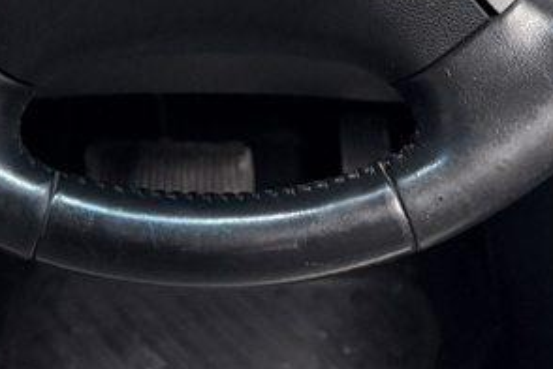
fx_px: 1336
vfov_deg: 13.8
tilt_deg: -18.6
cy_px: -318
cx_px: 128
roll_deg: +0.0
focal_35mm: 87
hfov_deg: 23.1
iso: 800
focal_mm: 6.76
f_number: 1.78
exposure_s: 1/55
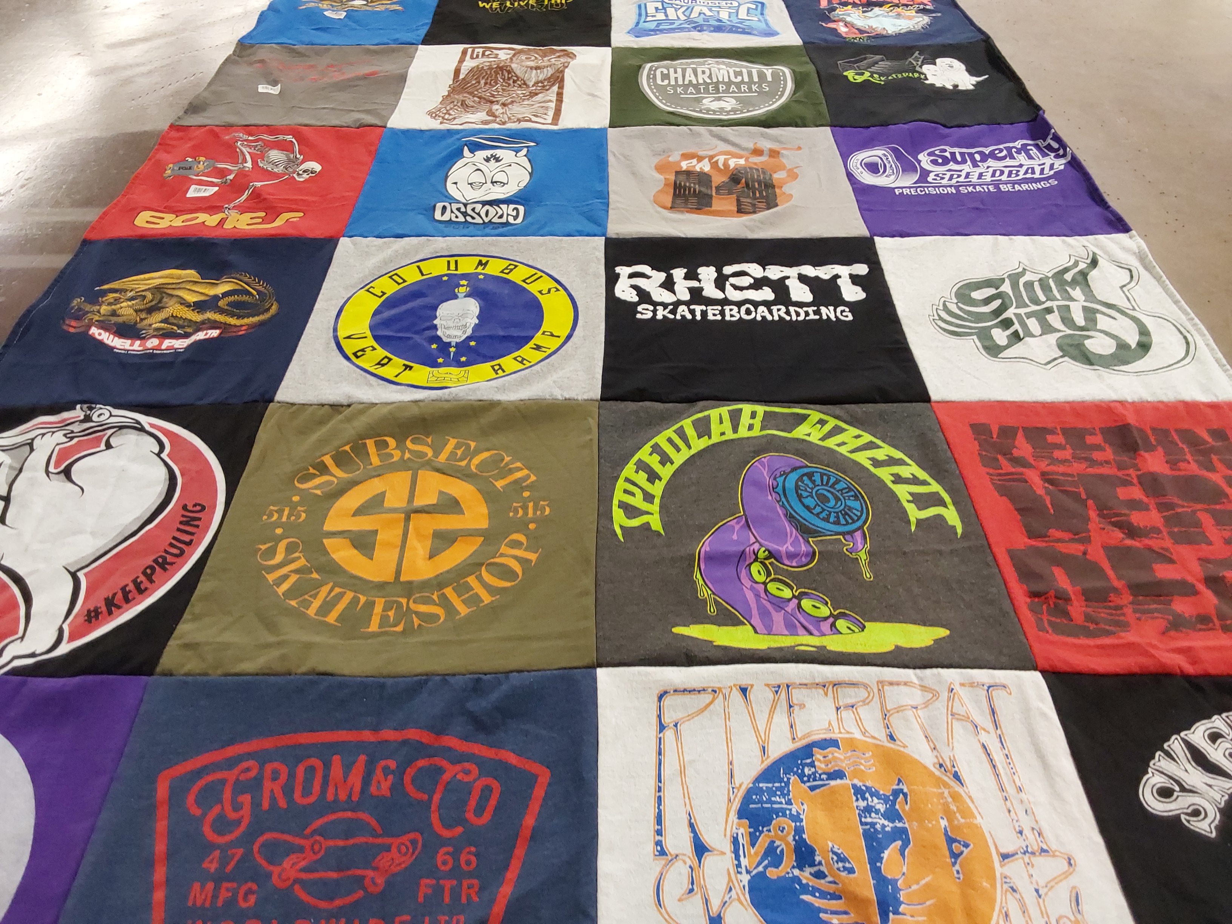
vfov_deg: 49.7
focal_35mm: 28
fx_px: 997
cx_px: 616
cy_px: 462
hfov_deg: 63.4
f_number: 1.9
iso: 160
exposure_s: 1/60
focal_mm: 2.91
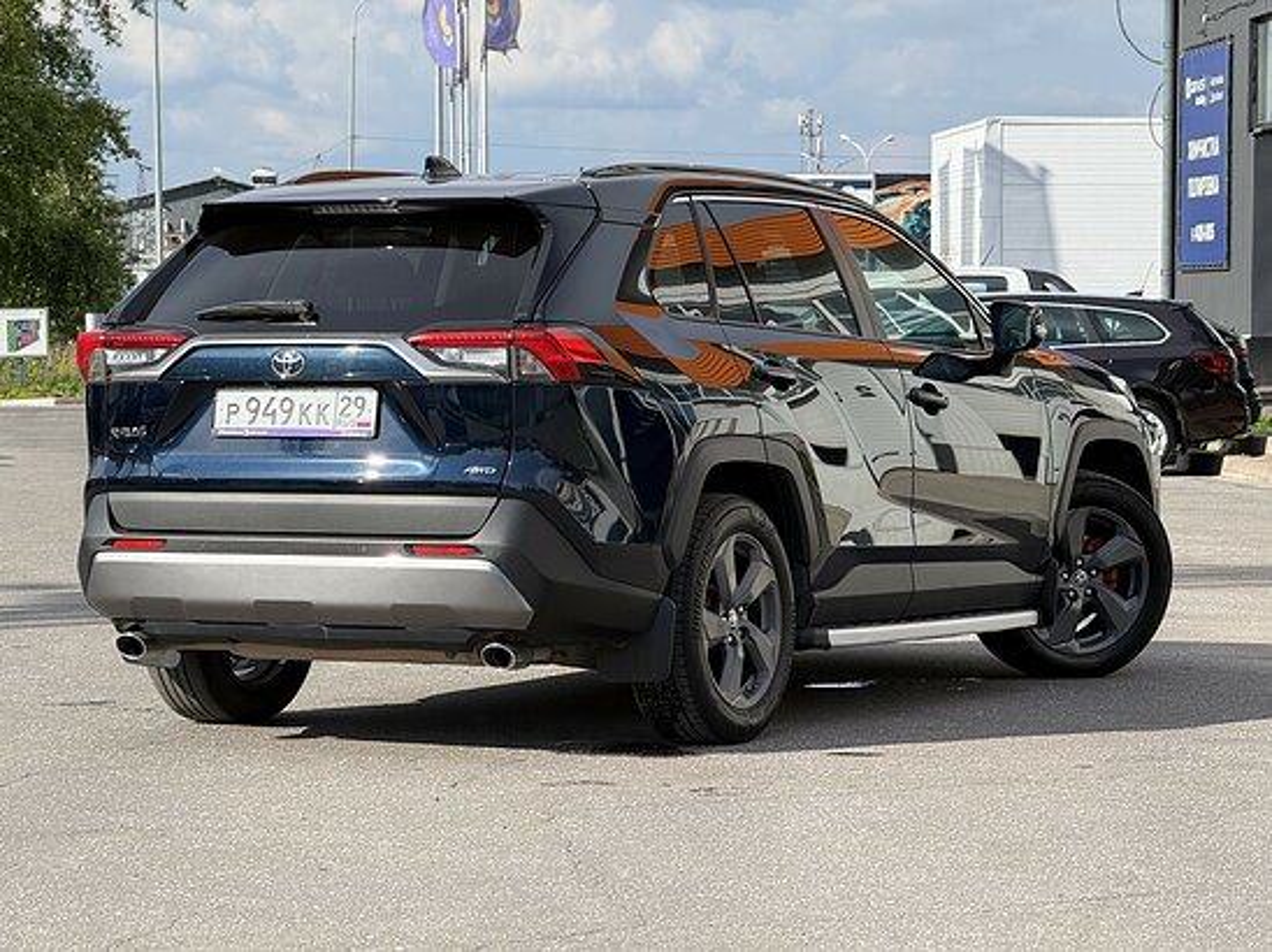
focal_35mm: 120
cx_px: 636
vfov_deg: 12.3
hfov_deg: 16.4
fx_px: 4406
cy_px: 476
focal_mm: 15.66
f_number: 2.8
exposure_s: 1/776
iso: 64
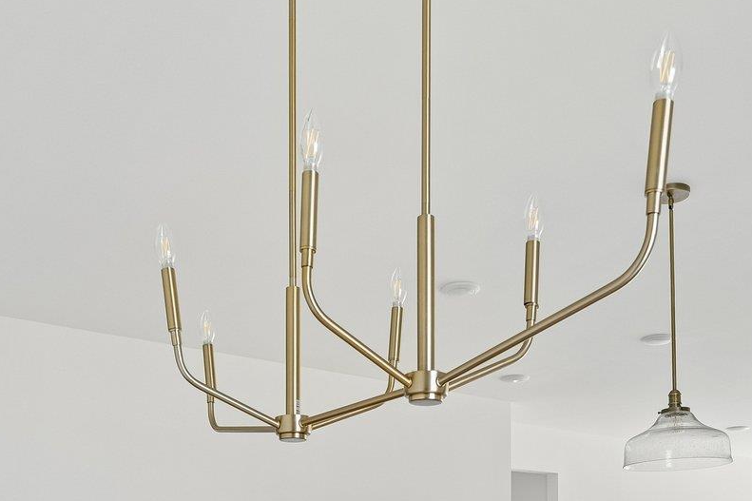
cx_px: 340
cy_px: 604
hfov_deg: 44.5
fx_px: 919
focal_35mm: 44
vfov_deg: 26.9
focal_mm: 17
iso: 280
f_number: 8
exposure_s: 1/20
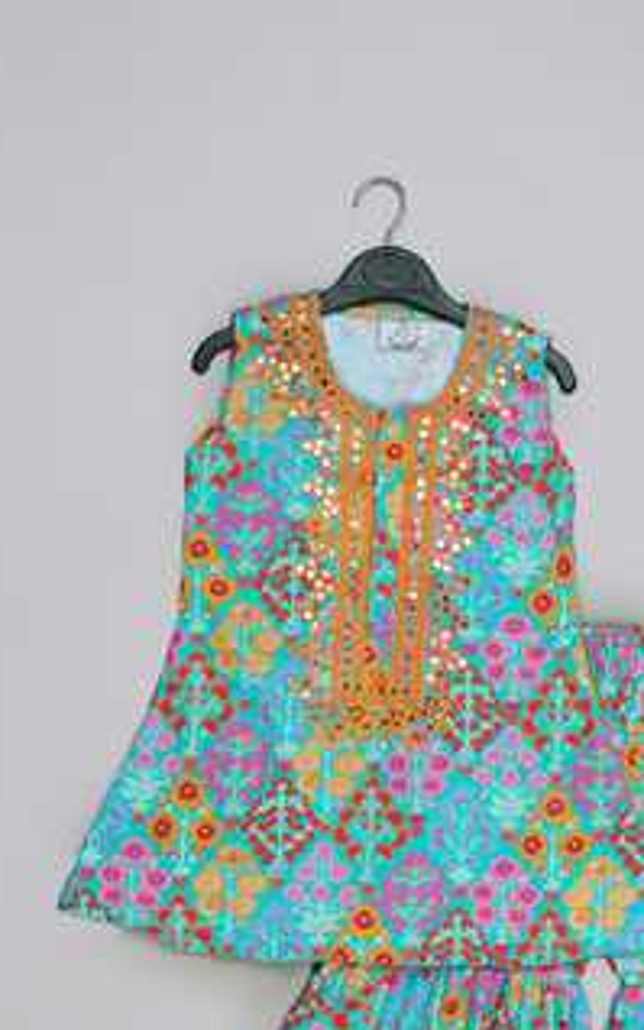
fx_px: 2357
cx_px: 544
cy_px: 772
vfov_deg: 24.4
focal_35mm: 84
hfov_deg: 15.4
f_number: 8
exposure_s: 1/100
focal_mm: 50
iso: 125
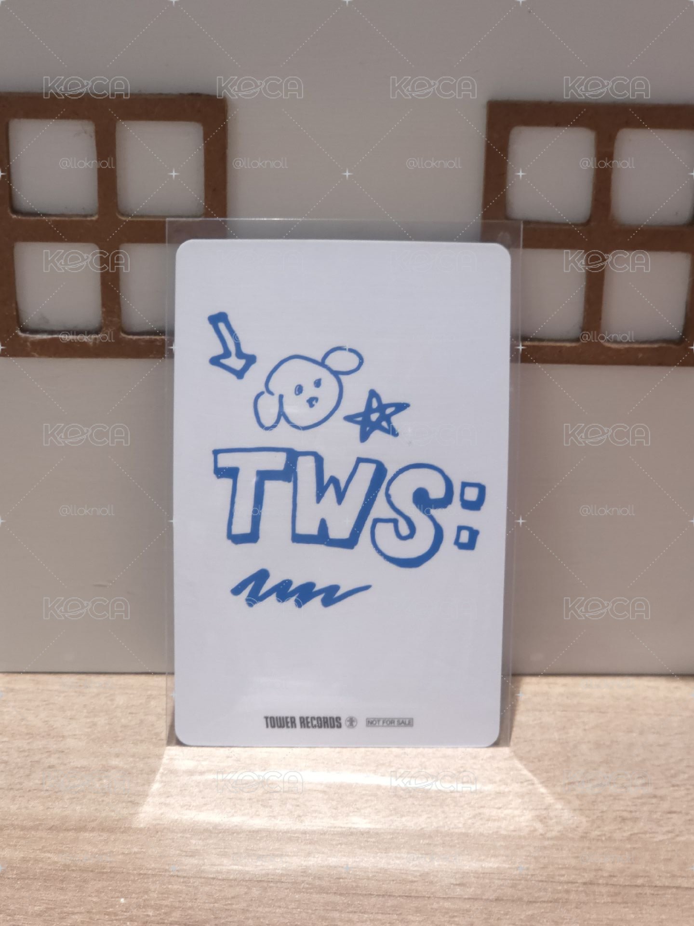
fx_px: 1844
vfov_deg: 28.2
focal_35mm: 69
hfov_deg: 21.3
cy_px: 463
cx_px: 347
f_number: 2.4
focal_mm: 7
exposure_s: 1/30
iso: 200
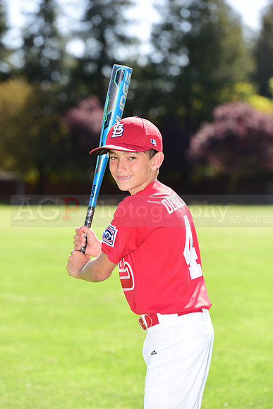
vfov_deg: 14.2
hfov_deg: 9.5
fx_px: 1648
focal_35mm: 145
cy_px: 204
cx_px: 136
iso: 125
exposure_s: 1/320
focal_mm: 145
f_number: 4.5
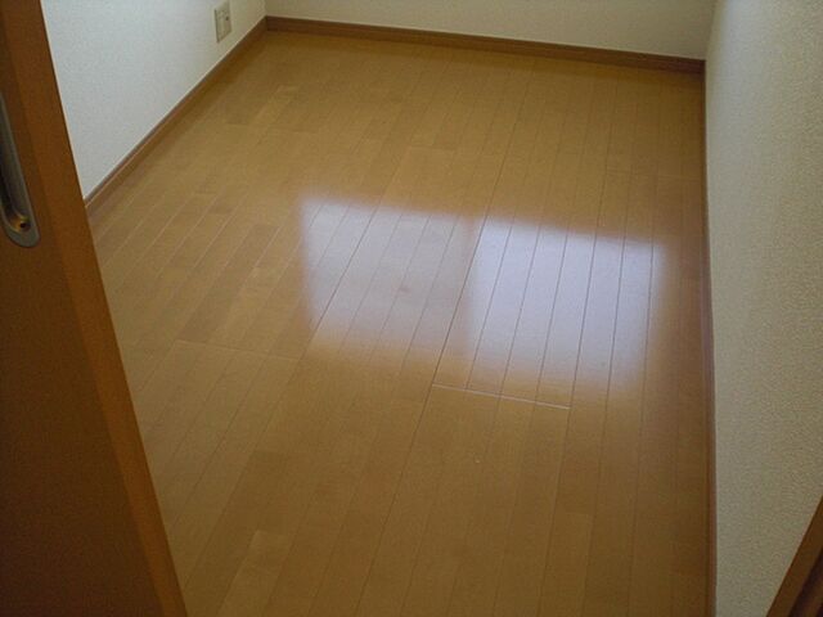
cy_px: 308
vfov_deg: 37.7
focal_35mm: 38
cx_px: 412
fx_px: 903
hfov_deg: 49.0
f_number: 3.1
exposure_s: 1/125
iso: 200
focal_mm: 6.3
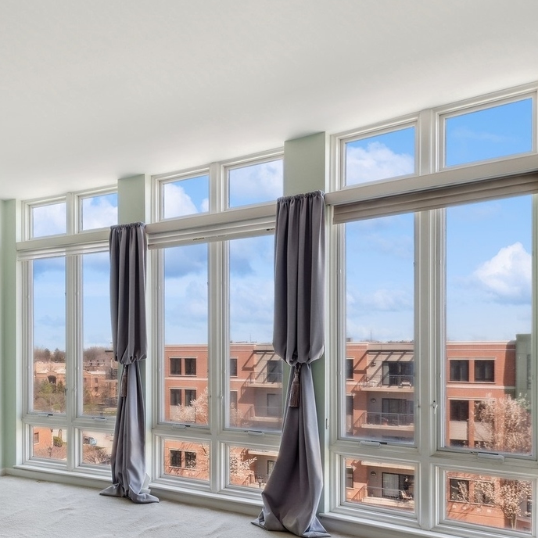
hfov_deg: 42.5
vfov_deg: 47.7
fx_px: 598
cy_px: 356
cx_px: 11
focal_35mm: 34
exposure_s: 1/50
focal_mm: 17
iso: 400
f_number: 8
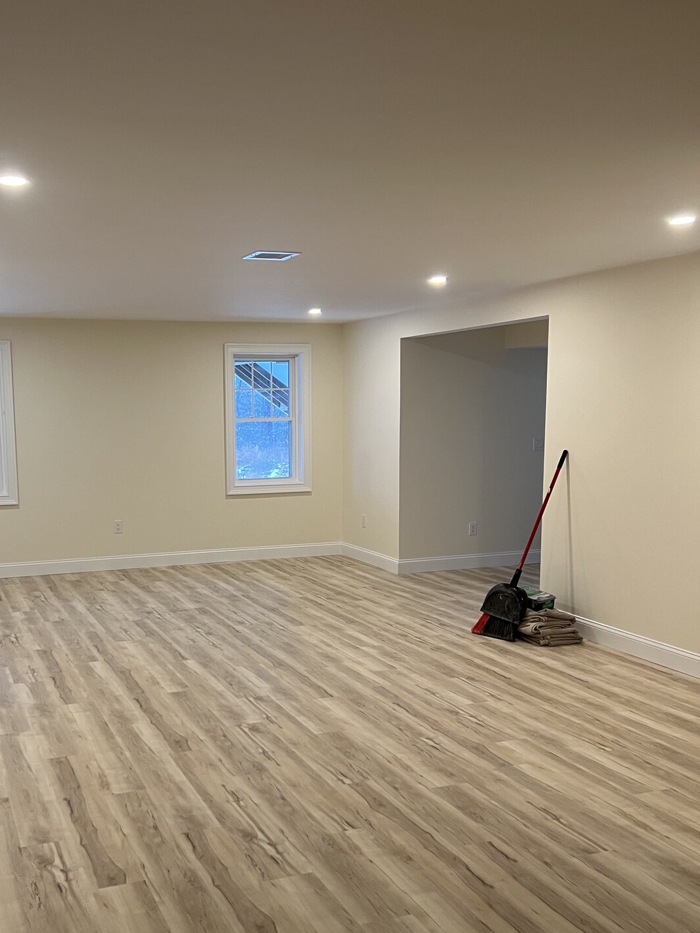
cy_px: 538
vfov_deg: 52.4
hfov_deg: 40.2
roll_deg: +1.7
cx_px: 237
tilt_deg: -6.4
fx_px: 943
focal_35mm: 35
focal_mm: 5.7
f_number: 1.5
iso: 100
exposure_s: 1/60
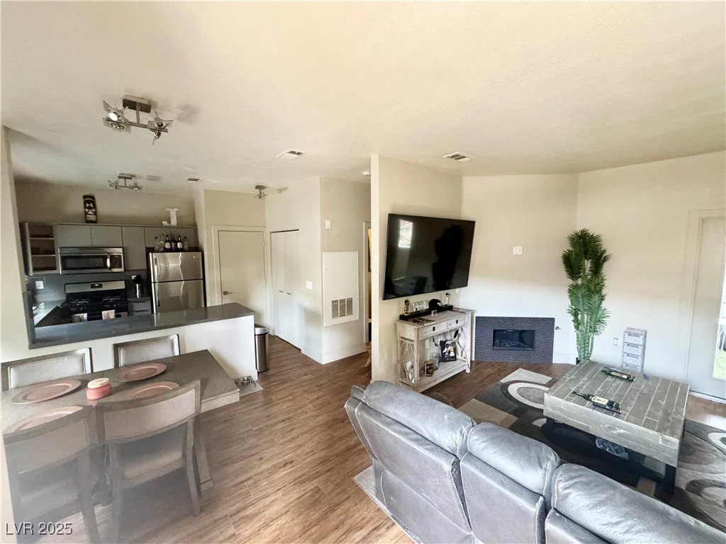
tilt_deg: -5.5
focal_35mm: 14
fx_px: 294
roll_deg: -0.3
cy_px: 272
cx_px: 363
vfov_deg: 85.7
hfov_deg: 102.1
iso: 800
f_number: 2.2
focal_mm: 2.22
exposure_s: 1/60
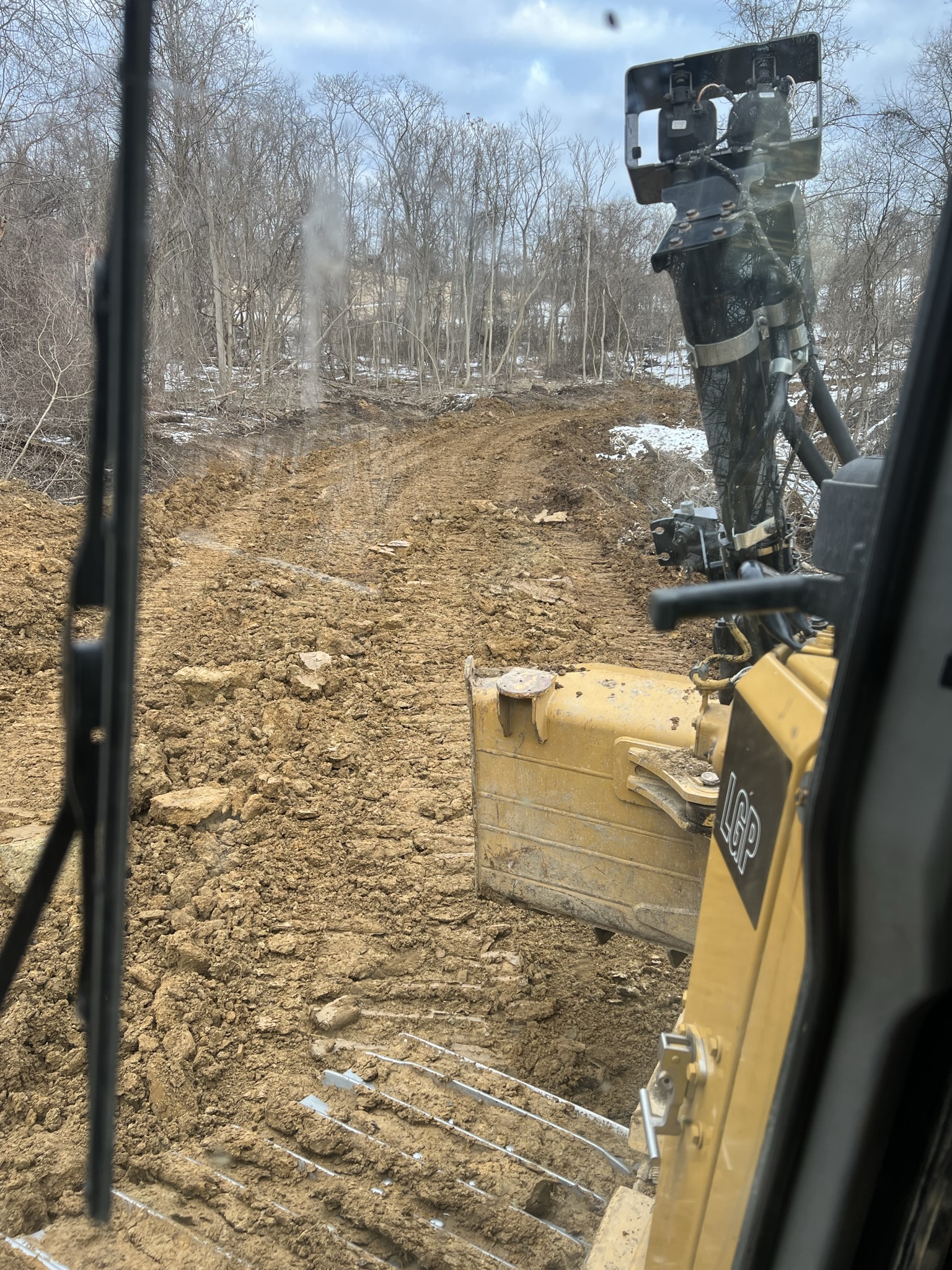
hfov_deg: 53.1
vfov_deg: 67.3
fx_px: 953
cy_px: 635
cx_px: 476
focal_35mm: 26
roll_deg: -0.6
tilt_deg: -13.2
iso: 40
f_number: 1.5
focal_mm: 5.7
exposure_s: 1/190
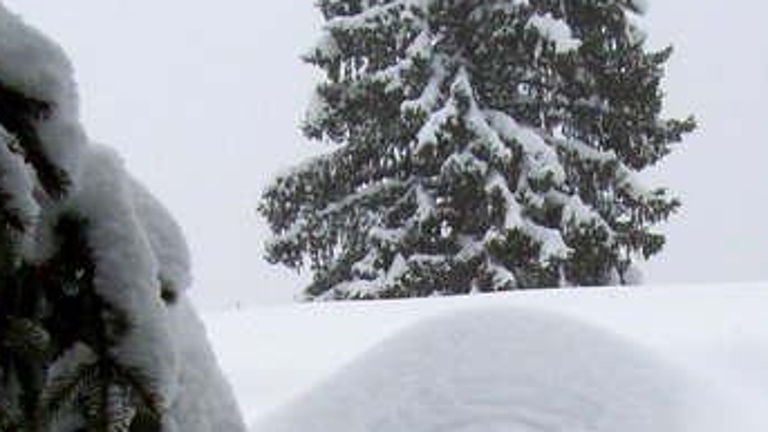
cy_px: 726
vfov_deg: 9.9
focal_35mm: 117
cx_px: 401
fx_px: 2383
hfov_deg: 18.3
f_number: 4.8
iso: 80
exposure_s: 1/418
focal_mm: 6
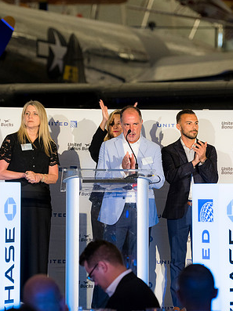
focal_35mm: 180
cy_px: 168
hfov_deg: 8.2
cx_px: 116
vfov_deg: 11.0
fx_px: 1618
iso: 1000
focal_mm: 110
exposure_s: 1/160
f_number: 2.8
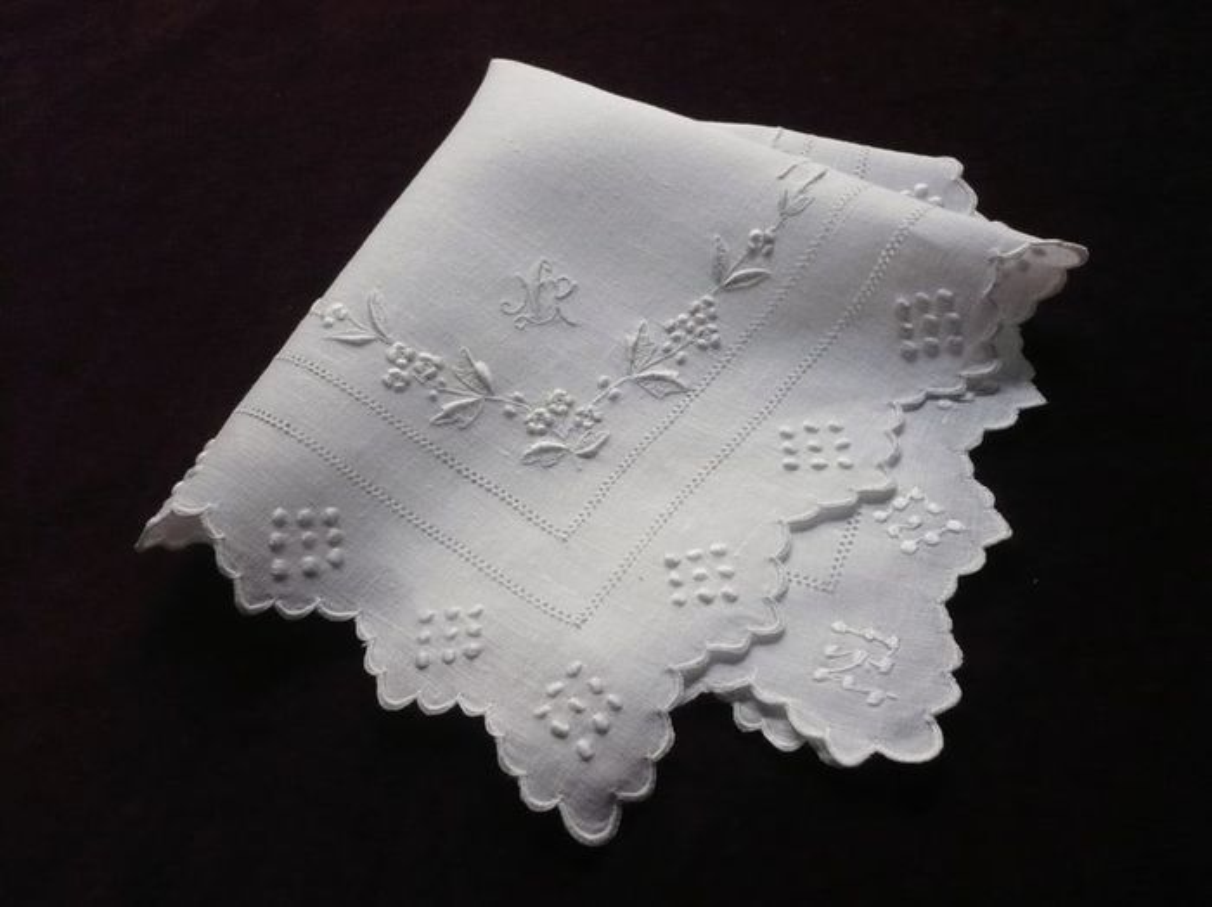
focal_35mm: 35
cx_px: 606
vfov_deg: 40.7
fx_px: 1225
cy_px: 454
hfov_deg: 52.7
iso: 400
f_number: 2.8
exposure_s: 1/160
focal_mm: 5.8
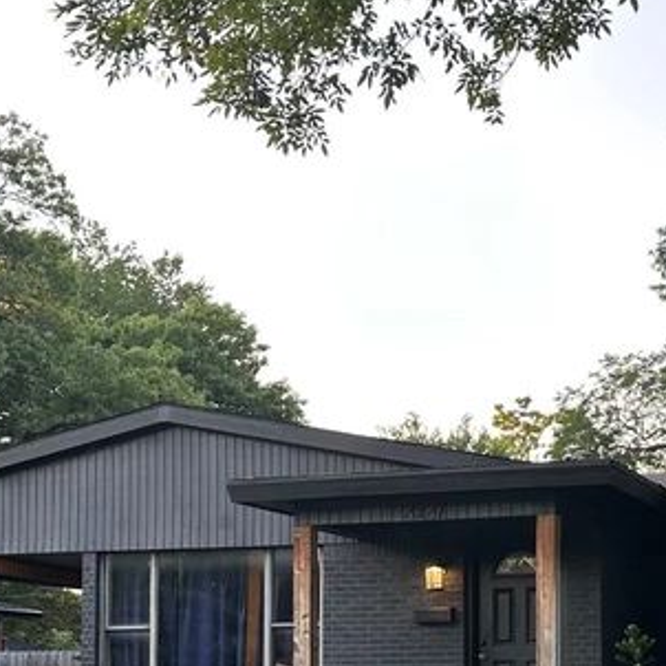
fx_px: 1567
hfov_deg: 23.7
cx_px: 501
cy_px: 609
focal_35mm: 72
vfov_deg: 23.3
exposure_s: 1/130
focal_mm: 6.86
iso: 64
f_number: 1.78
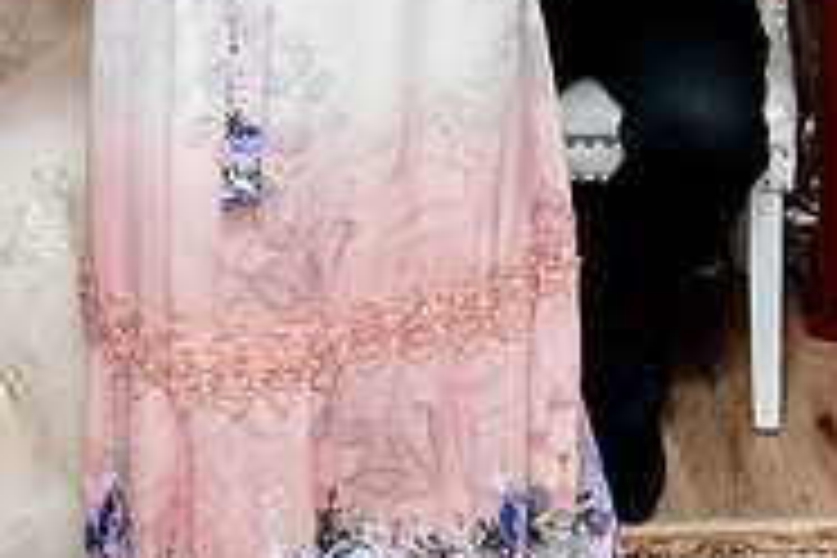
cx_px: 364
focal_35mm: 75
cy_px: -277
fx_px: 1744
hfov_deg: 27.0
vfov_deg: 16.6
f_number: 2.8
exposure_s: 1/160
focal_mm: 24
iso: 1600
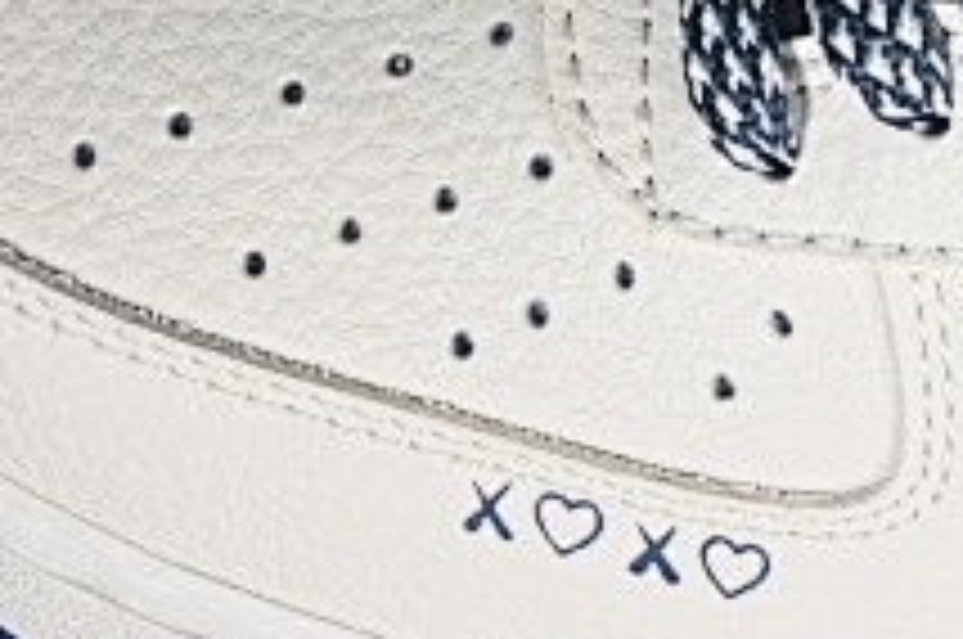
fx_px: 10123
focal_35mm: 379
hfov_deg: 5.4
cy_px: -410
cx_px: 1566
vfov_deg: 3.6
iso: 160
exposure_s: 1/80
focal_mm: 50
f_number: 7.1
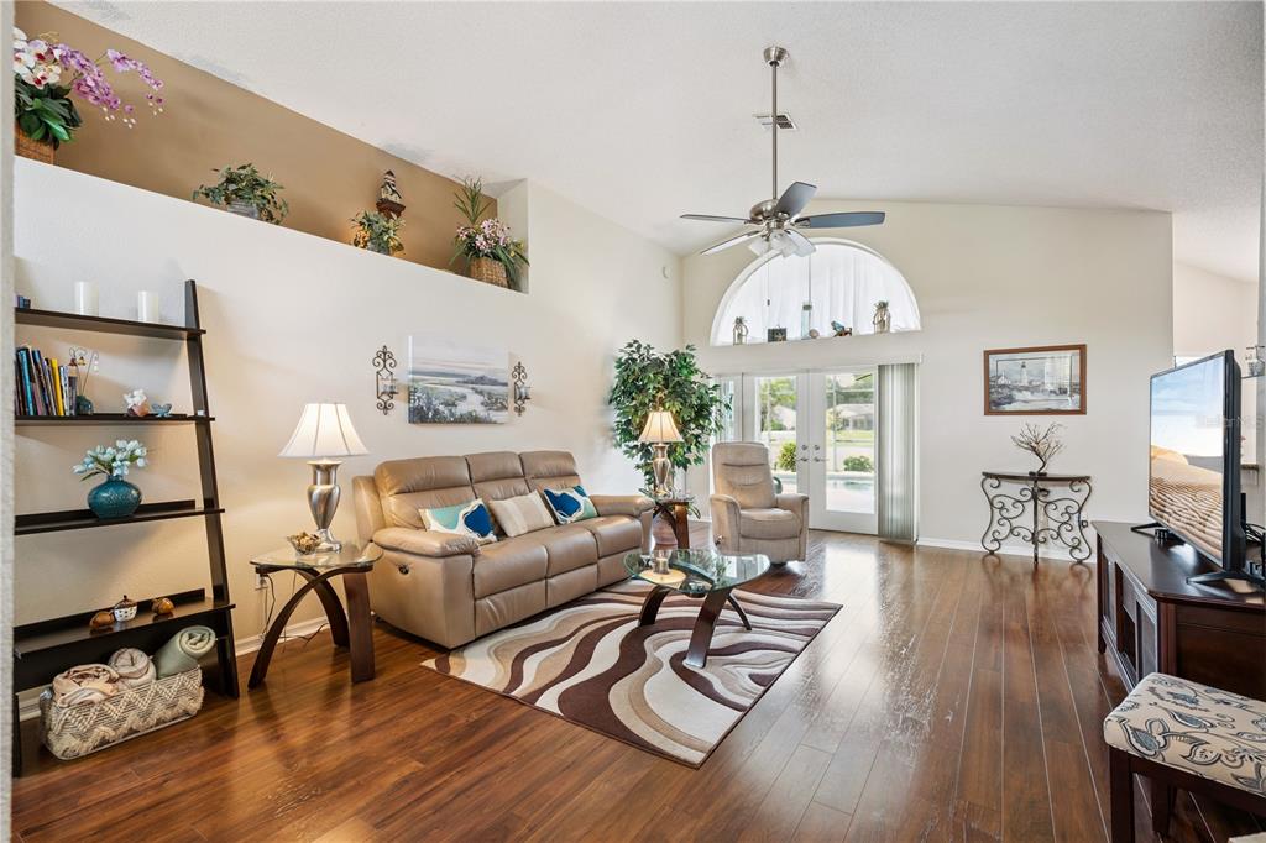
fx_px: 562
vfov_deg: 73.7
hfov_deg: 96.8
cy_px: 422
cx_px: 633
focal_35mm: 16
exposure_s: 1/2.5
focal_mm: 16
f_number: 9
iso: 200
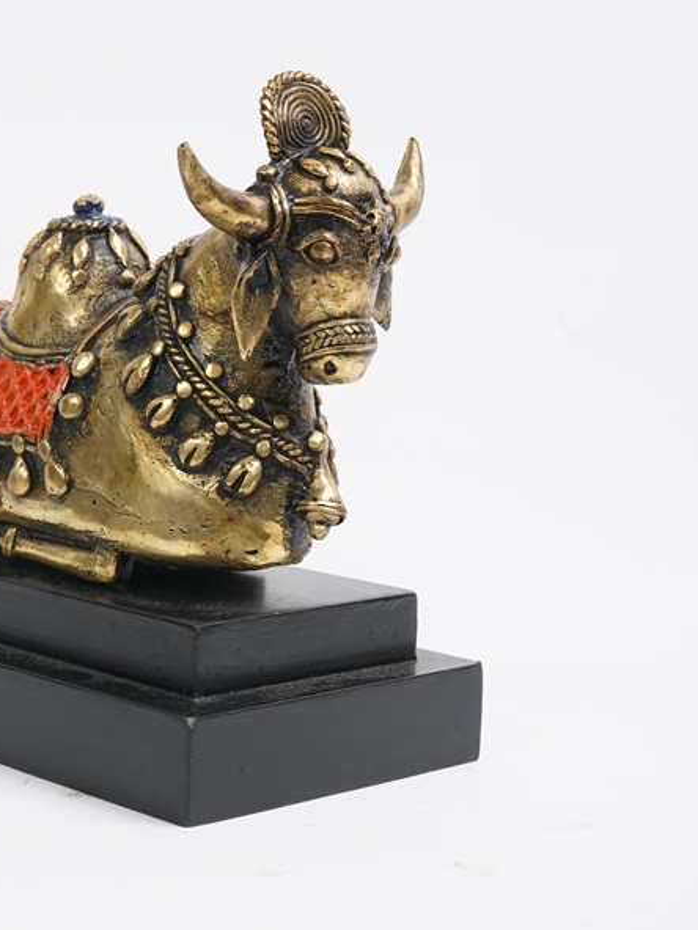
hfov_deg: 19.2
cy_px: 468
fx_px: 2043
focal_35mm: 76
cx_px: 156
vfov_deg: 25.7
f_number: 14
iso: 2500
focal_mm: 52
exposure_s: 1/160
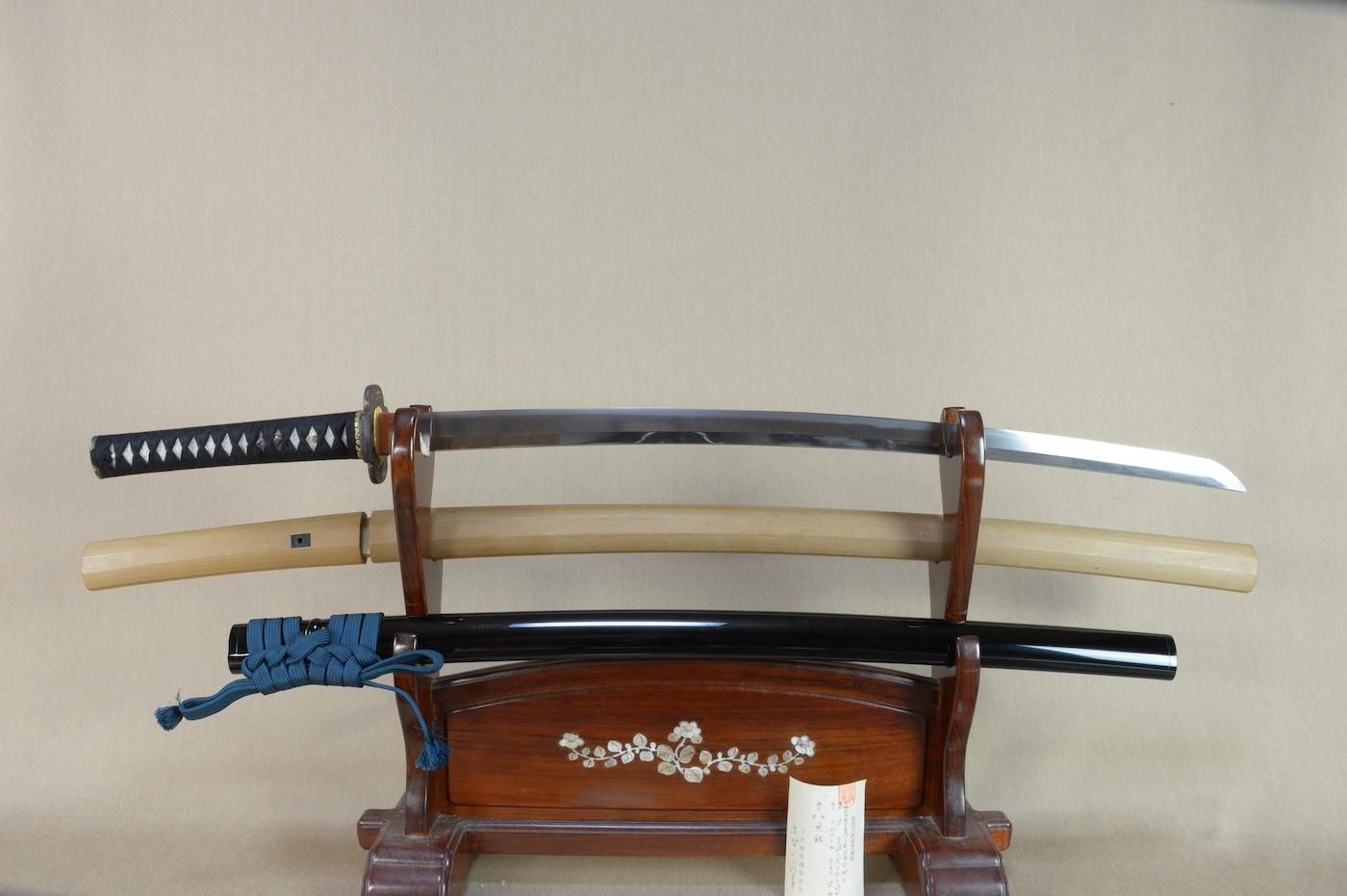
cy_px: 448
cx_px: 674
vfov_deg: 47.9
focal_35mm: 27
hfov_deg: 67.4
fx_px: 1009
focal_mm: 18
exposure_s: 1/2
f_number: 11
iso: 400
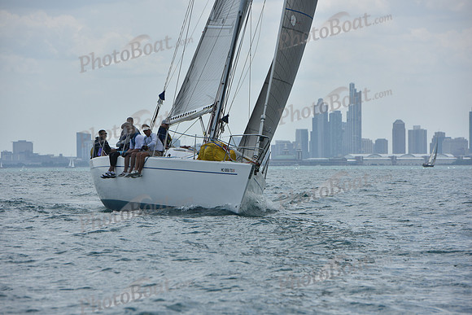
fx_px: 2623
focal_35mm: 200
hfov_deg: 10.3
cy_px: 158
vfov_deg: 6.9
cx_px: 236
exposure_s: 1/1250
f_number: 9
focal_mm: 200
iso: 250
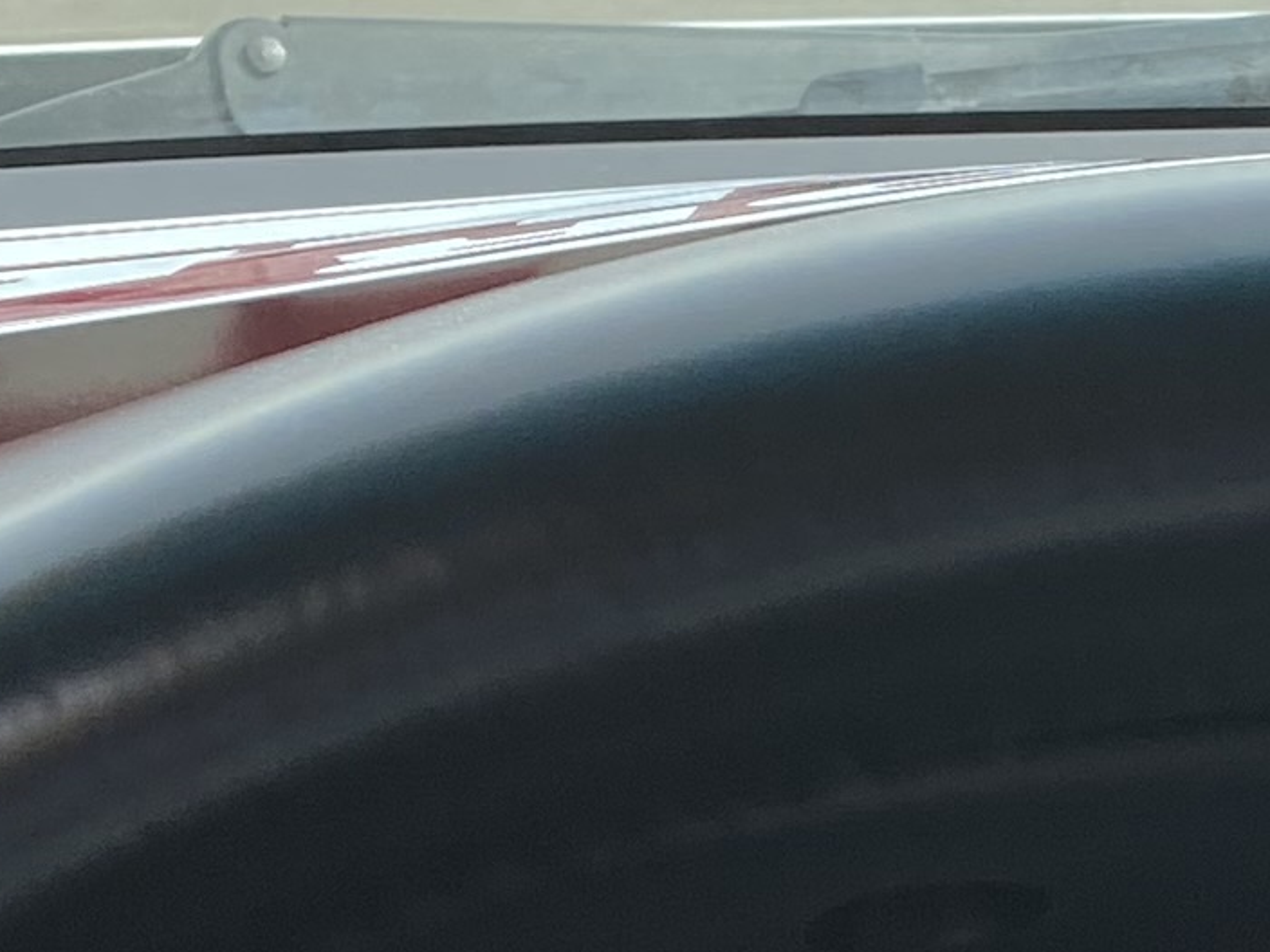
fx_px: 5467
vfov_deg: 9.7
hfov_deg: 12.8
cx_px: 1705
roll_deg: -1.2
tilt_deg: -20.8
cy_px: 1368
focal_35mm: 149
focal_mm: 4.25
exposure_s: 1/662
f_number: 1.8
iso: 32
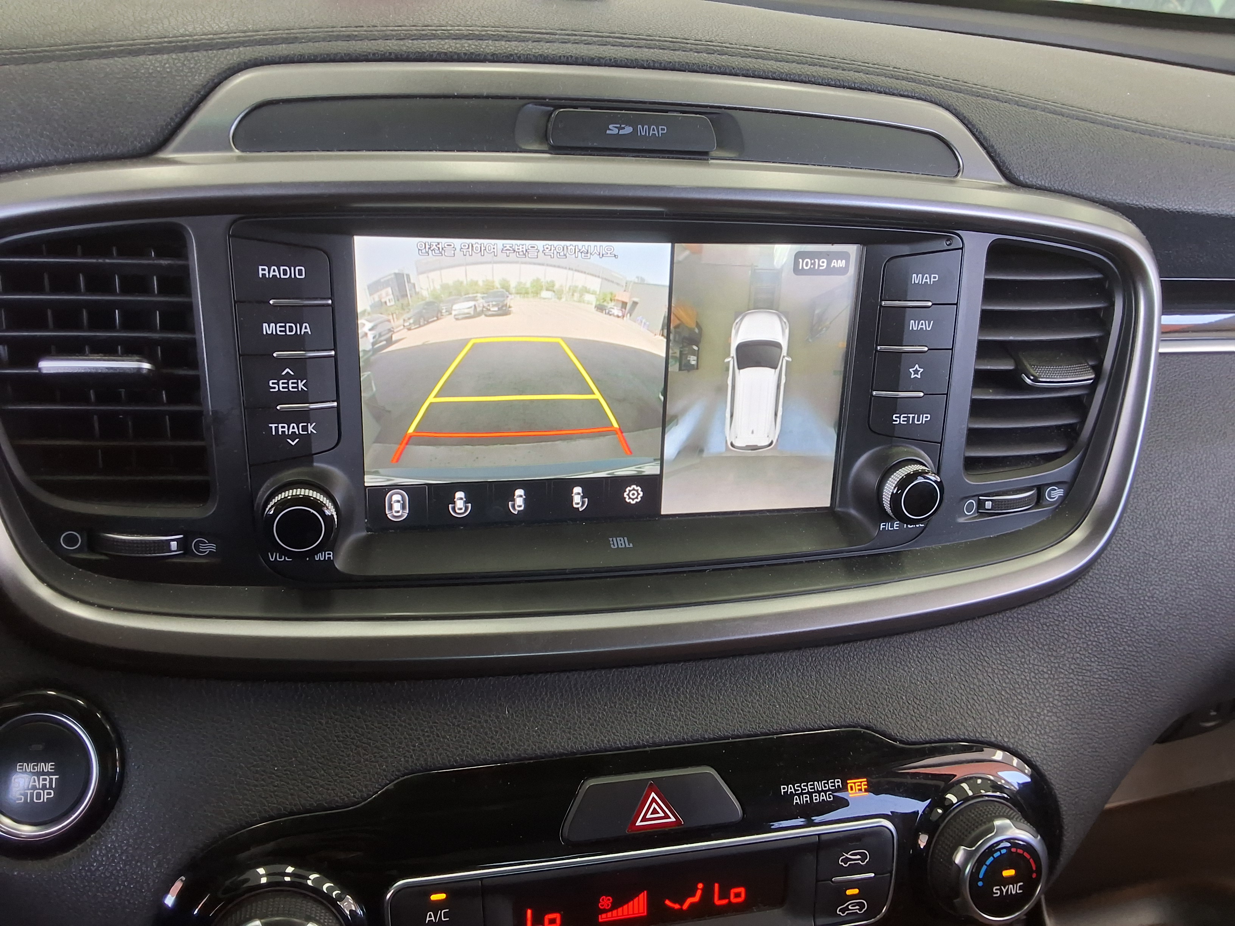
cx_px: 618
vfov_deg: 49.7
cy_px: 463
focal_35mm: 28
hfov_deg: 63.4
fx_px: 999
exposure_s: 1/40
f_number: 1.9
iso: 80
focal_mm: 2.91
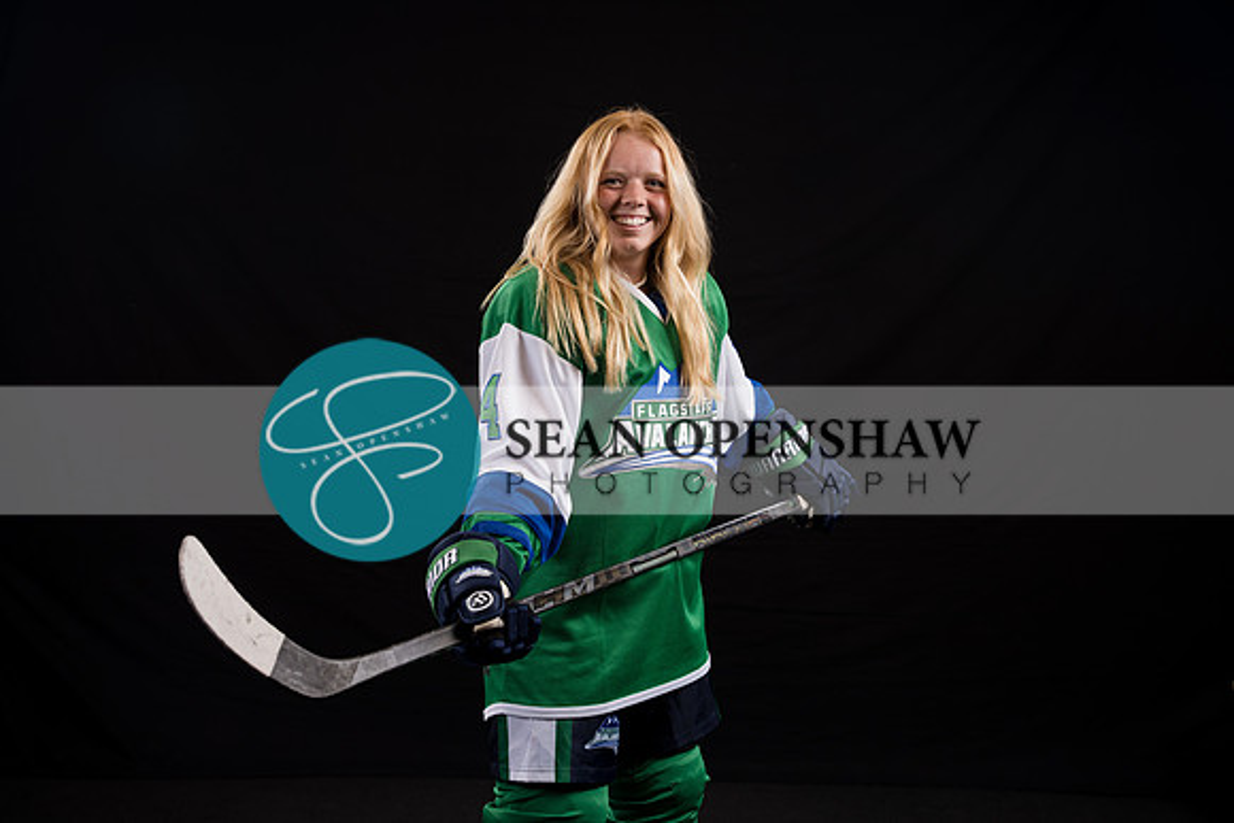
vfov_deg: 27.9
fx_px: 1656
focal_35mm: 48
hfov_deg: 40.9
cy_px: 396
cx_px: 626
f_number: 4
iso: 80
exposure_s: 1/160
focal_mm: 46.5
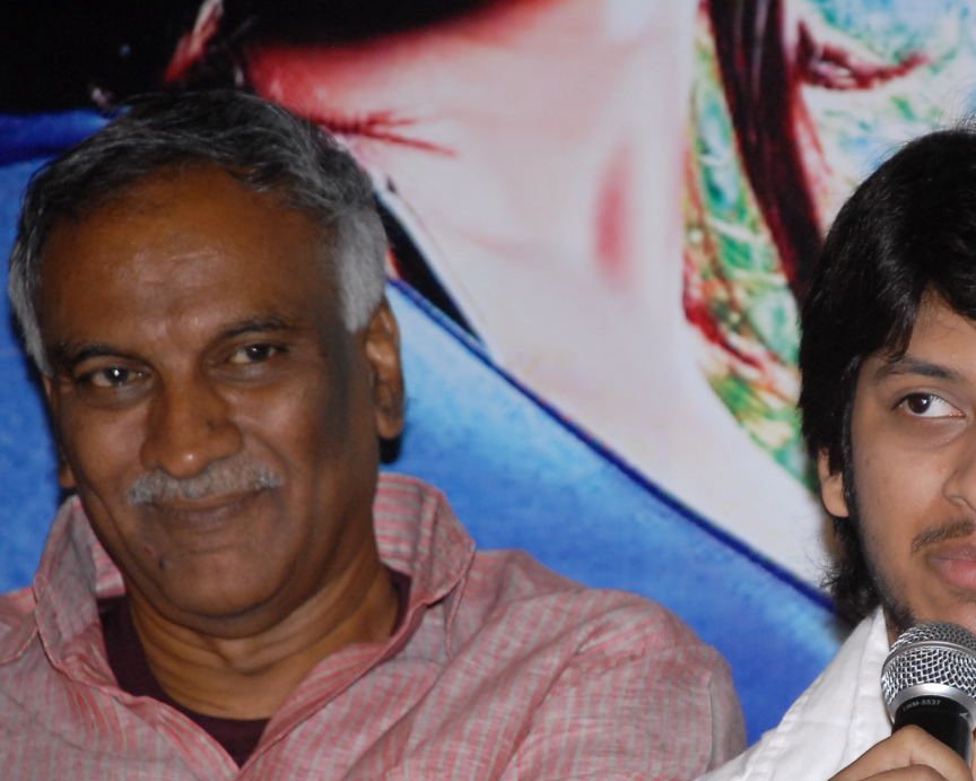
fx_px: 10192
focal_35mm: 353
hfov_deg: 5.5
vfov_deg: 4.4
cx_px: 777
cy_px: 535
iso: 500
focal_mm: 135
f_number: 5.6
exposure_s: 1/125
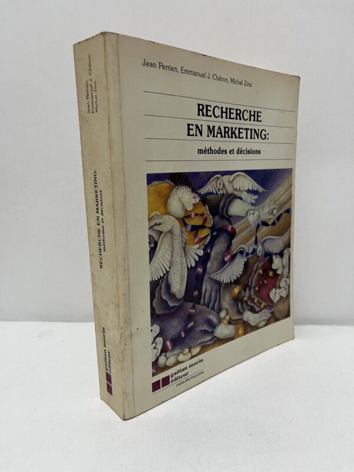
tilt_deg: -12.3
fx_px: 355
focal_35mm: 26
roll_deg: -0.9
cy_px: 236
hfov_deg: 53.1
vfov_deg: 67.3
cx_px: 177
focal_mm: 5.1
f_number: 1.6
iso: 64
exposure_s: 1/50
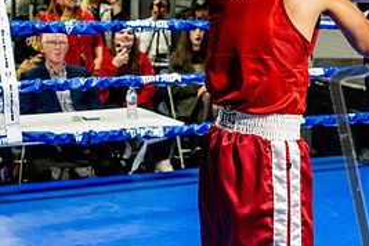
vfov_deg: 12.1
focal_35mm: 113
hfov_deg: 17.8
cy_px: 93
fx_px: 1158
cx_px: 333
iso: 5000
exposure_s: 1/800
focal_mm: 35
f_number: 2.8
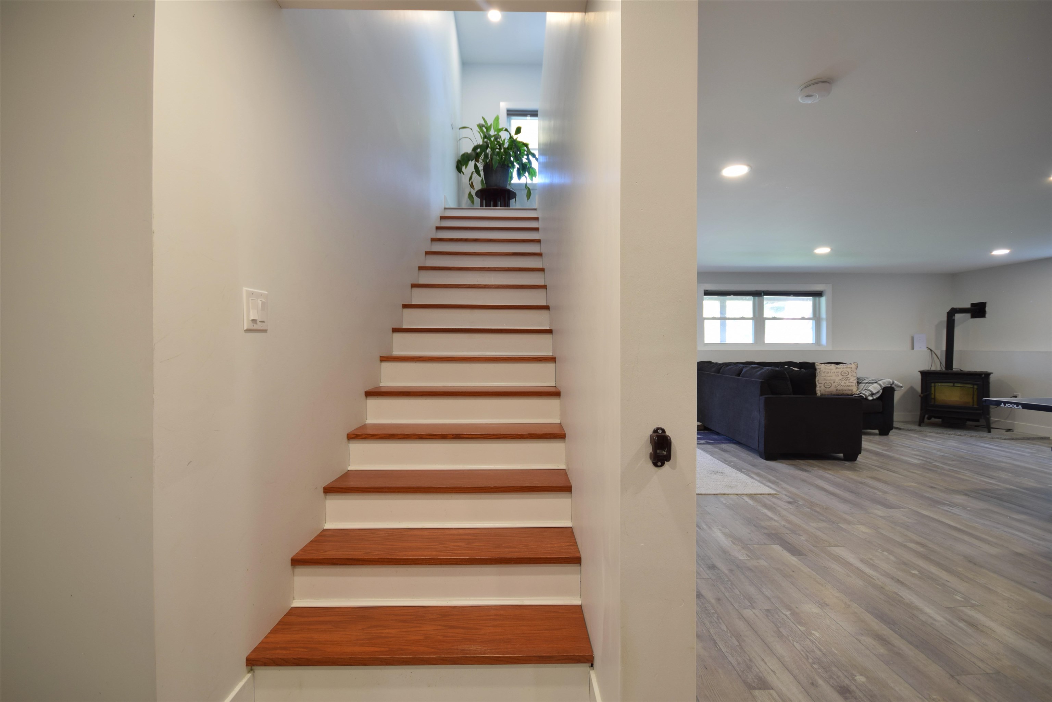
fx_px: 438
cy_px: 351
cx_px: 526
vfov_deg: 77.3
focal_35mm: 15
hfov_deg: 100.4
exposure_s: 1/8
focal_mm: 10
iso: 200
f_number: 6.3
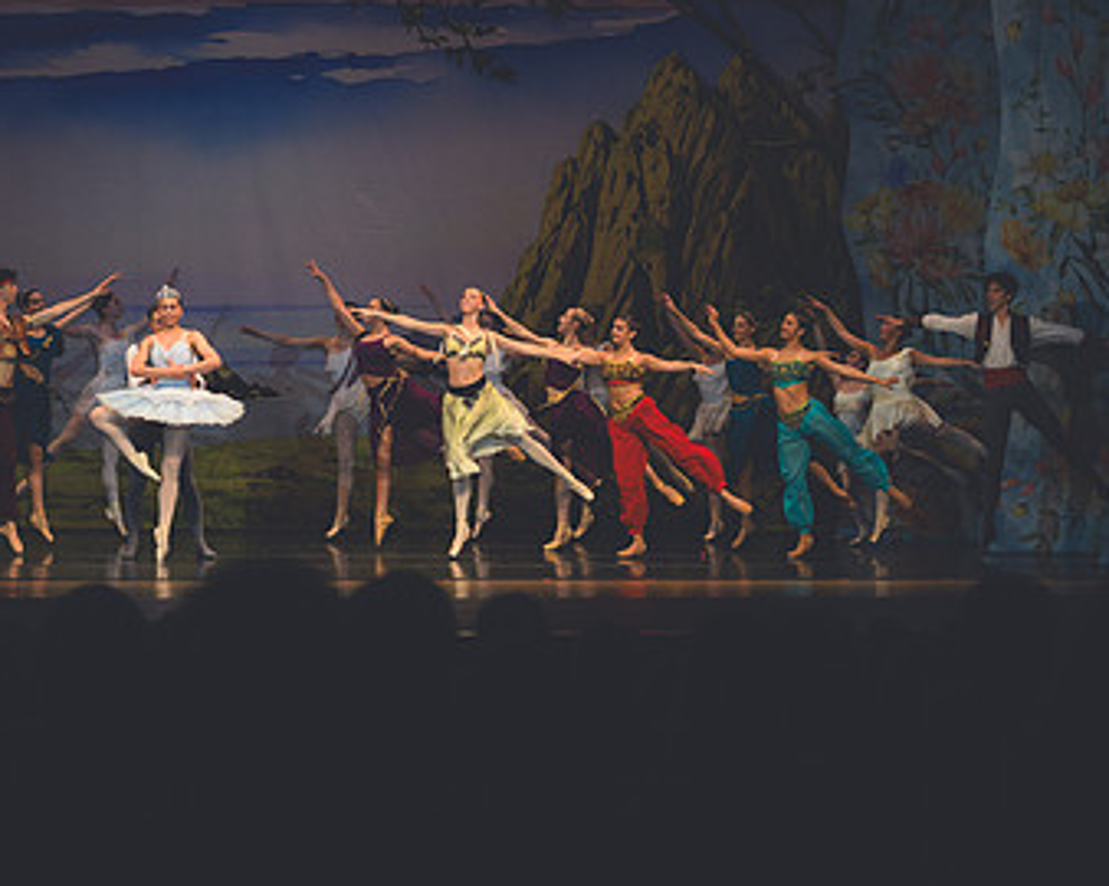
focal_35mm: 129
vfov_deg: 11.9
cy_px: 395
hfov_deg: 14.9
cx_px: 305
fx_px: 4232
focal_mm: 80
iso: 640
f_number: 2.8
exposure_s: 1/500
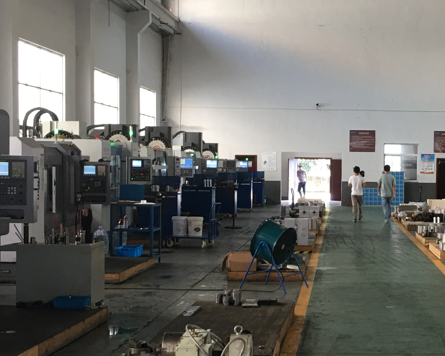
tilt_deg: -1.3
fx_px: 896
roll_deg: -1.1
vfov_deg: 22.5
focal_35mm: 68
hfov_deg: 27.4
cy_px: 200
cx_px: 345
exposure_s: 1/33
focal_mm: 4.15
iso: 40
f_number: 2.2
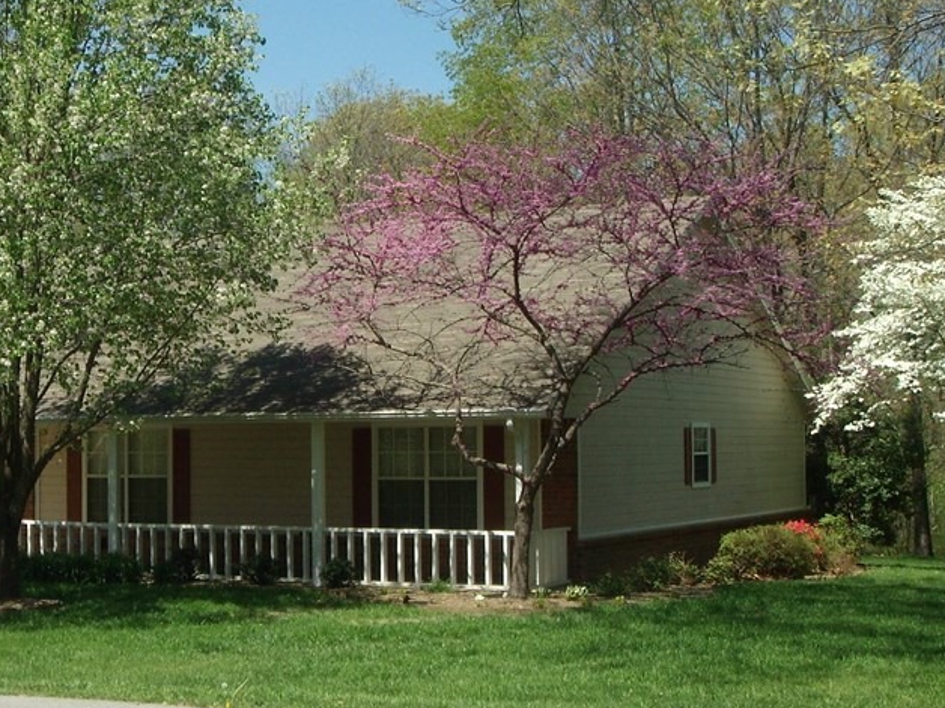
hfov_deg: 30.8
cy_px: 299
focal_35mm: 62
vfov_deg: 23.6
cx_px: 274
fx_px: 1693
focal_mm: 6.4
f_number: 5.7
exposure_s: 1/312
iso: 64
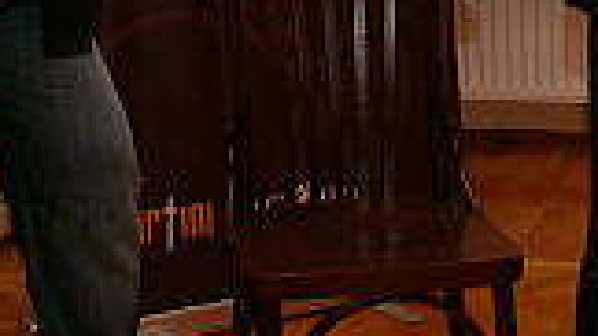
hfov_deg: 20.1
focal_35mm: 106
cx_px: 196
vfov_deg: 10.7
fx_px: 1680
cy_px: -270
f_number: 2.8
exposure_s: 1/30
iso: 100
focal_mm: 7.4
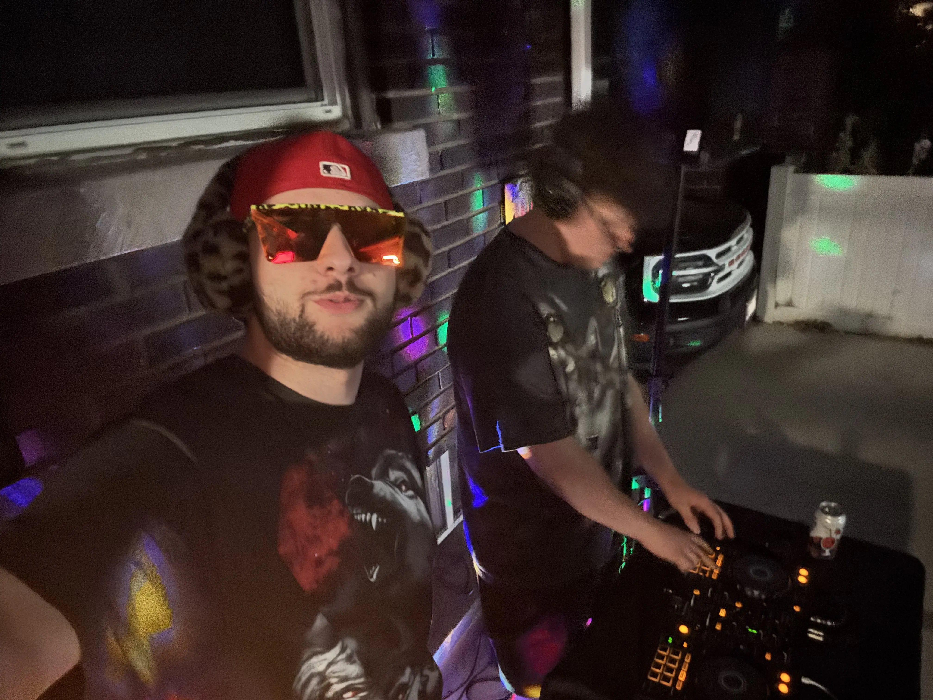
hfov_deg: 73.9
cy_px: 350
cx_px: 466
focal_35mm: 23
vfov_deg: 58.9
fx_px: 620
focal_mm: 2.69
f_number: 1.9
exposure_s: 1/8
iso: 2000
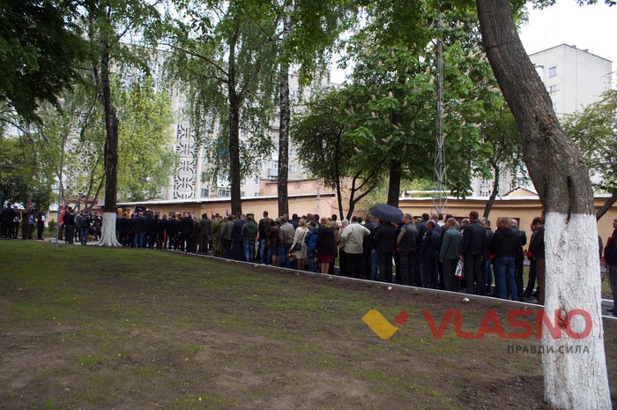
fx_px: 514
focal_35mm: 30
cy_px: 205
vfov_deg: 43.5
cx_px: 308
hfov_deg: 62.0
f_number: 4.5
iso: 100
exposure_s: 1/80
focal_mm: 20
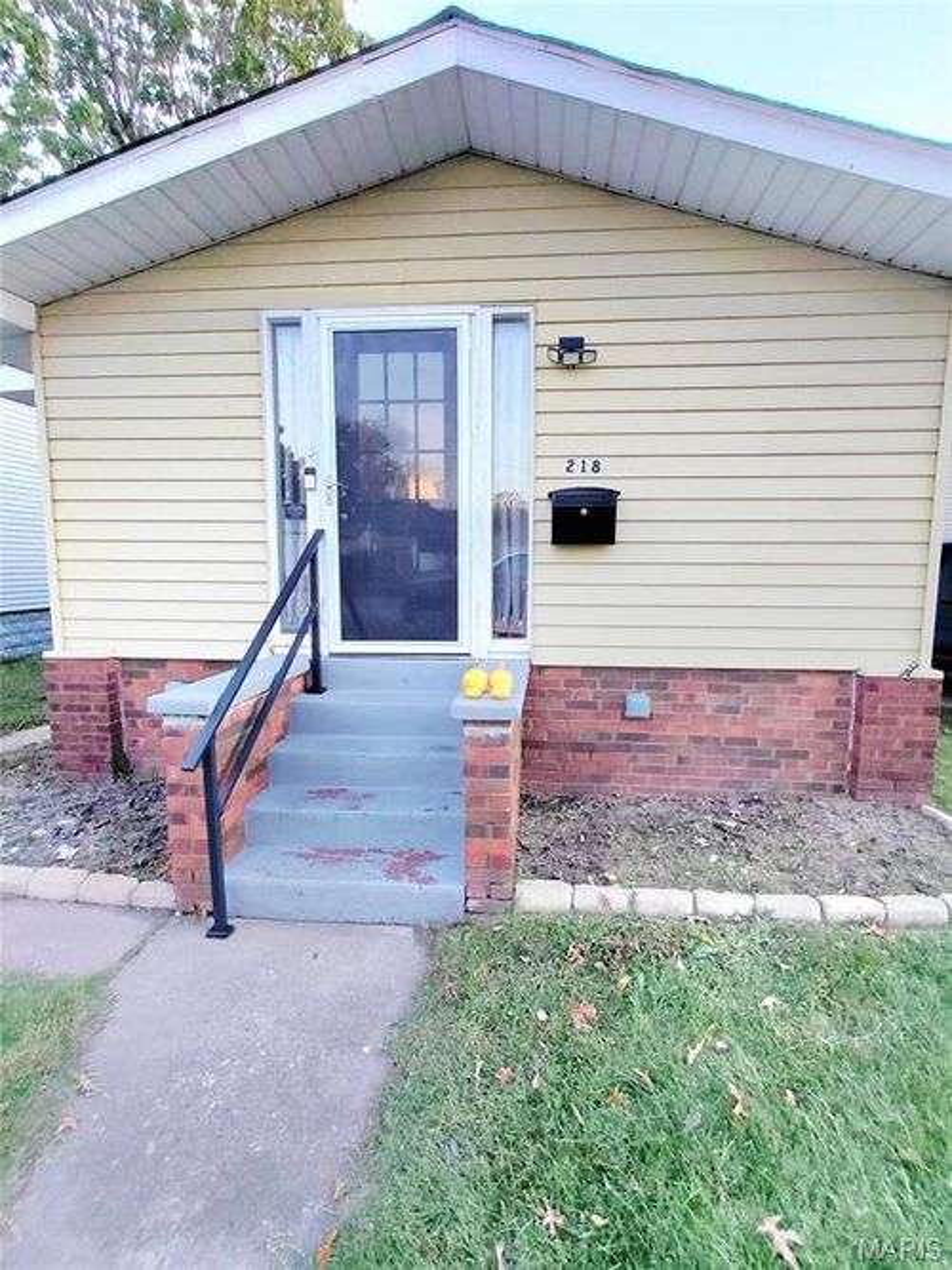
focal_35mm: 16
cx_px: 476
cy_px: 635
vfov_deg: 94.5
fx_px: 587
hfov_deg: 78.1
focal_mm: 1.64
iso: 250
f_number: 2.2
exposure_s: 1/60.2
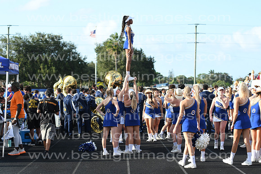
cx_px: 130
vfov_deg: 13.0
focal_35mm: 105
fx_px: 761
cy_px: 87
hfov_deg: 19.5
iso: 200
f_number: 4
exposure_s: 1/1250
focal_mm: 70
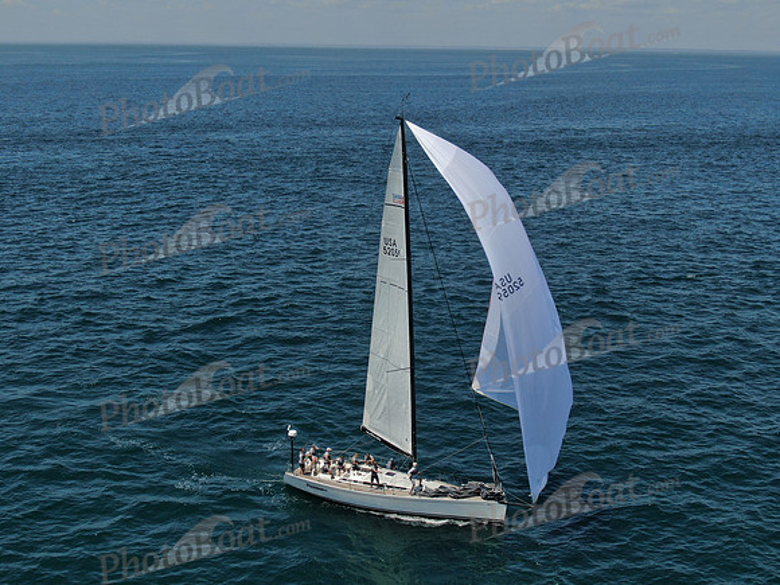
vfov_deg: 30.3
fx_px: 1082
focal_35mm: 48
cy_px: 292
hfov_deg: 39.7
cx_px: 390
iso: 100
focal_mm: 8.6
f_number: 3.8
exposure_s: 1/1250
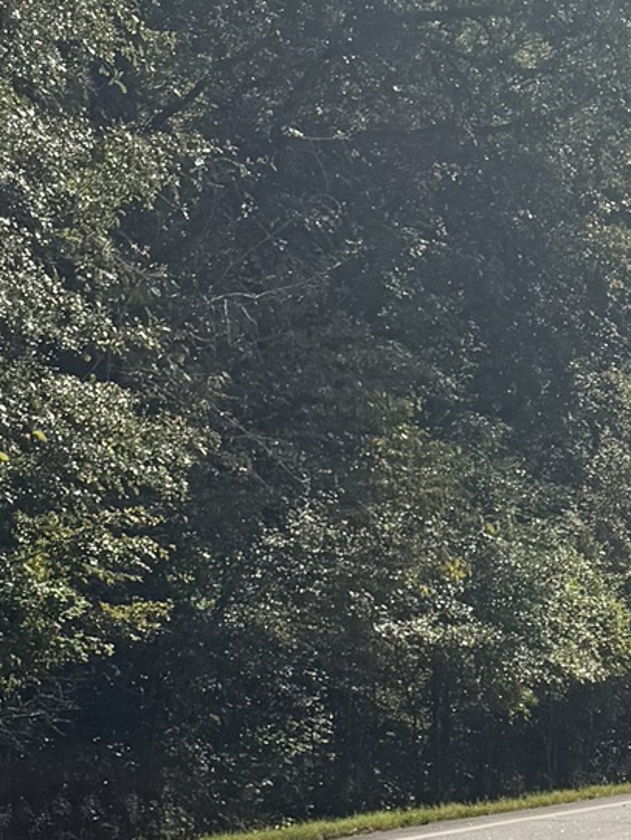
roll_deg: -2.1
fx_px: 2477
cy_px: 1286
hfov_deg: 13.1
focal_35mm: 102
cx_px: 1133
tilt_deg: -16.8
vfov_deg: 17.2
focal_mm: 6.76
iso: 80
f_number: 1.78
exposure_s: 1/4049
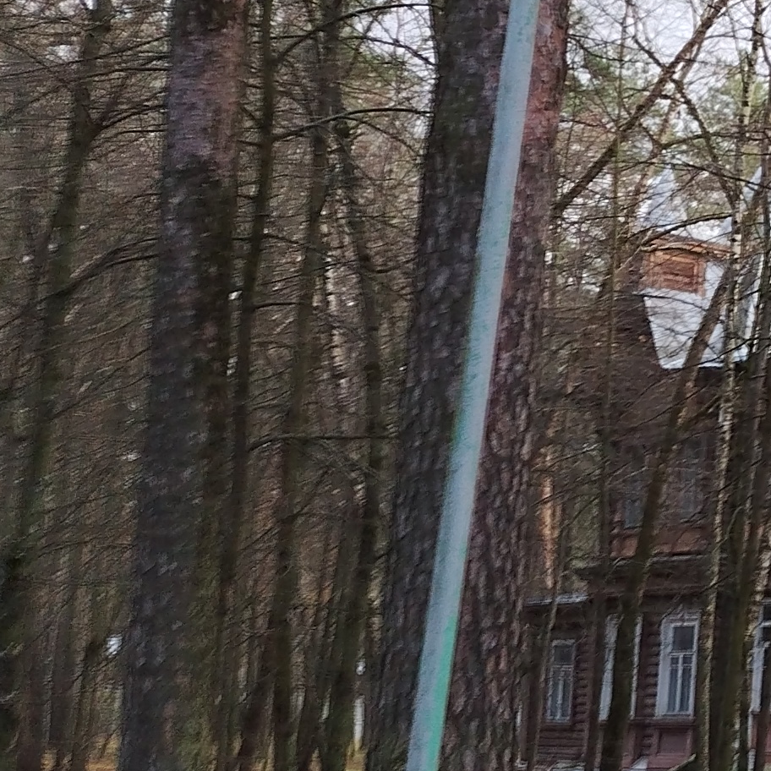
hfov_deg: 15.4
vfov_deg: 18.6
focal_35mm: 93
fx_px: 2344
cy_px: 522
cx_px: 1481
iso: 100
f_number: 1.75
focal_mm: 5.25
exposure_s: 1/124
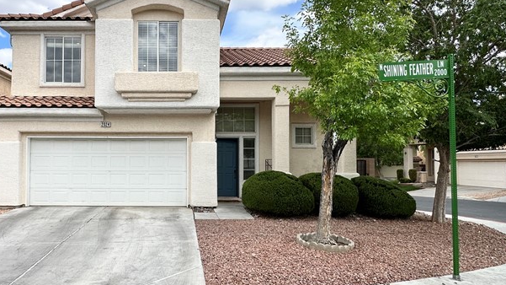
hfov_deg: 70.3
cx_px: 178
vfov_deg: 44.3
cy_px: 156
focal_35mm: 26
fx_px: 349
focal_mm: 2.22
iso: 40
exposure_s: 1/1261
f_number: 2.2
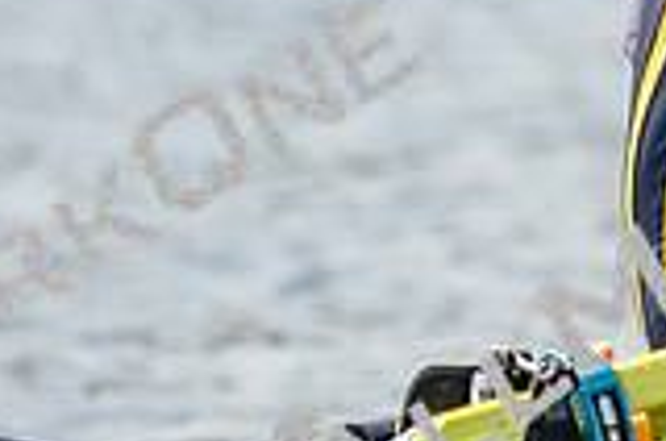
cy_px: -56
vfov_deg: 1.6
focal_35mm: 868
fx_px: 16026
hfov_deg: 2.4
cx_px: 1120
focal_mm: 239
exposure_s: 1/1600
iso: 250
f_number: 5.6
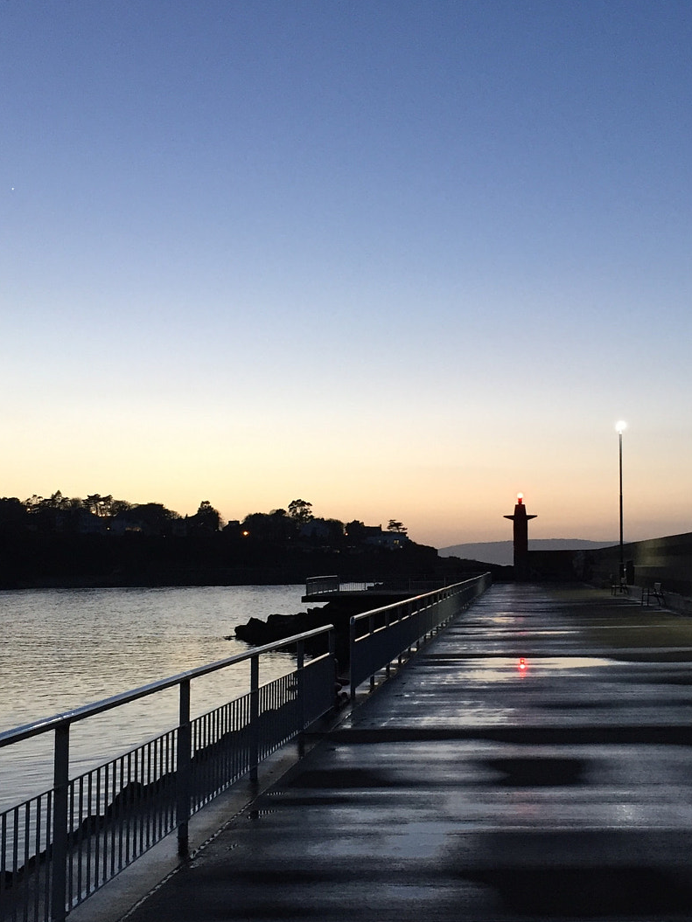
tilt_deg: +1.6
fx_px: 1173
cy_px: 539
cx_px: 442
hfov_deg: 32.7
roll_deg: -0.5
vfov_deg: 42.8
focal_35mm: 44
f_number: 2.2
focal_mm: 4.15
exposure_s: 1/33
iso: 100
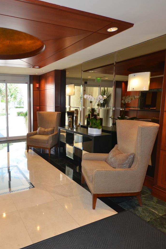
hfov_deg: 52.4
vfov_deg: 76.1
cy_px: 123
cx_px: 39
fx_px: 159
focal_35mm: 23
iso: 720
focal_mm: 10
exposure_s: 1/60
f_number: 4
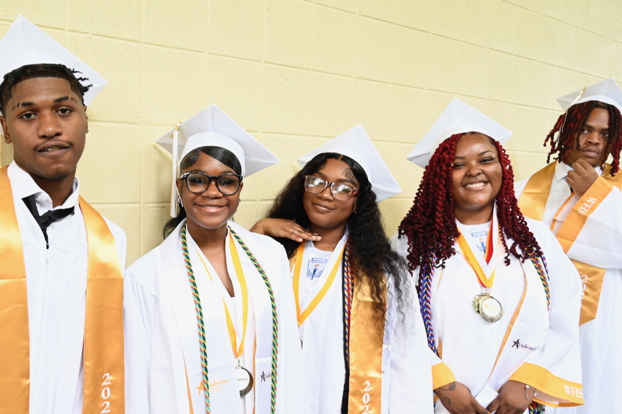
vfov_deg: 53.1
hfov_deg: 73.8
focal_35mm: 24
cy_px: 207
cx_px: 311
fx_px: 415
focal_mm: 24
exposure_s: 1/125
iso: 1250
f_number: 4
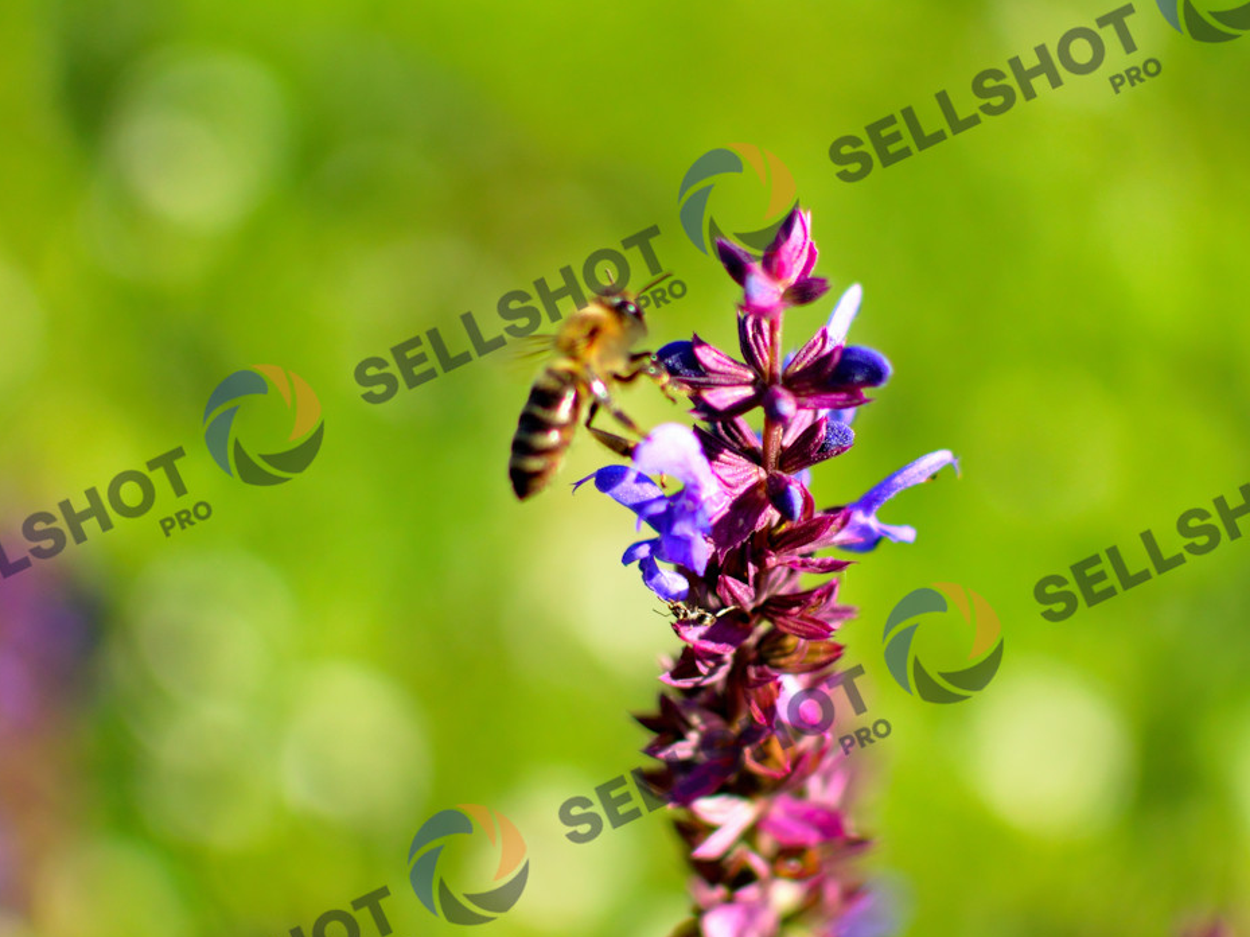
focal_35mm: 98
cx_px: 676
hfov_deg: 20.0
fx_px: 3535
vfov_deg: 15.1
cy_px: 501
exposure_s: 1/3200
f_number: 1.8
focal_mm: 35
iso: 200
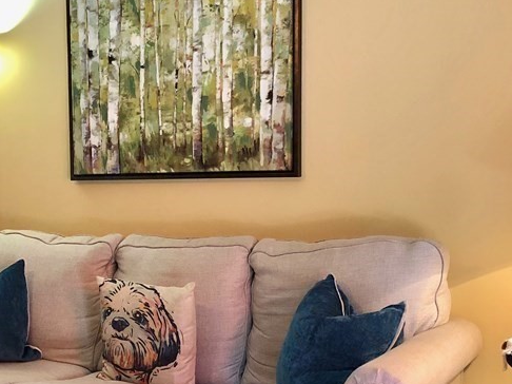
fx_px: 872
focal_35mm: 59
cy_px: 264
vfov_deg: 24.6
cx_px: 116
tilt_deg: -6.6
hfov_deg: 32.0
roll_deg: +1.3
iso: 64
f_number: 1.8
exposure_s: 1/15
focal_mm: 3.99
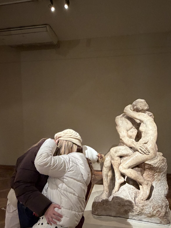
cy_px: 143
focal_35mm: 23
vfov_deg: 72.7
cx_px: 93
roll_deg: -1.0
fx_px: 151
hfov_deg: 58.8
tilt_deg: -5.4
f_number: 2.2
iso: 320
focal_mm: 2.22
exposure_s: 1/50
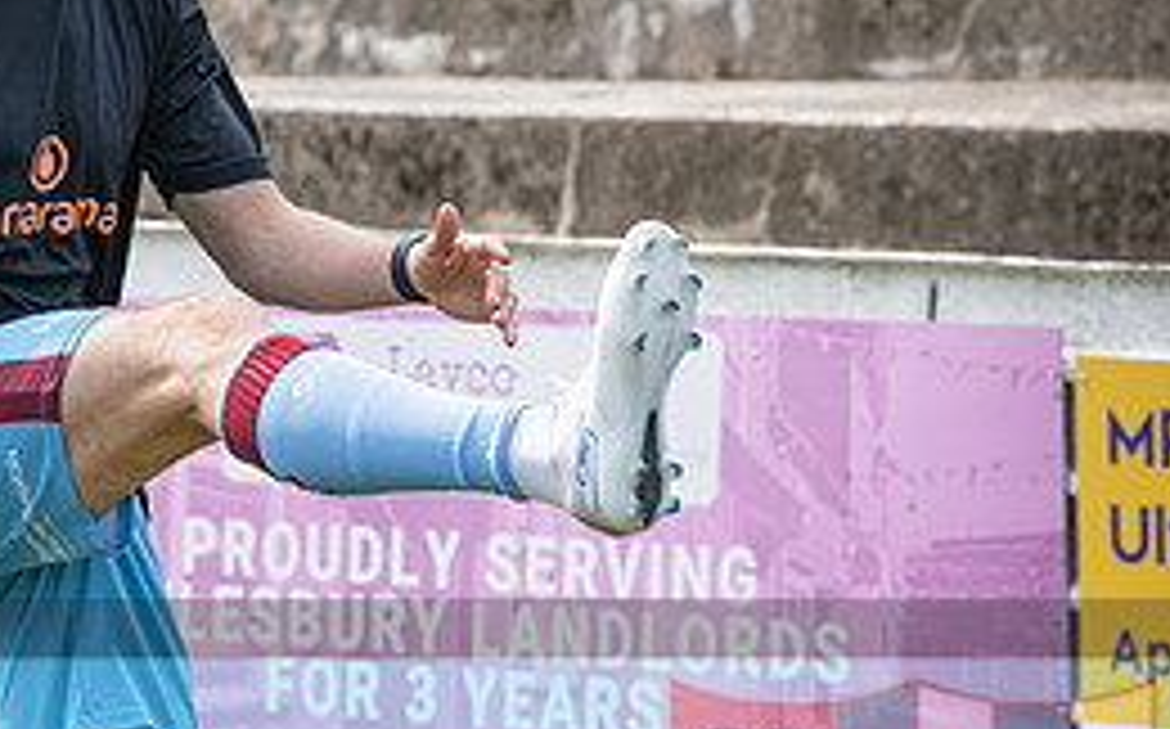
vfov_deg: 4.1
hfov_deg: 6.6
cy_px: 464
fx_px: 10099
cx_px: 102
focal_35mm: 317
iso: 200
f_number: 4.5
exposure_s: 1/1000
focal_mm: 103
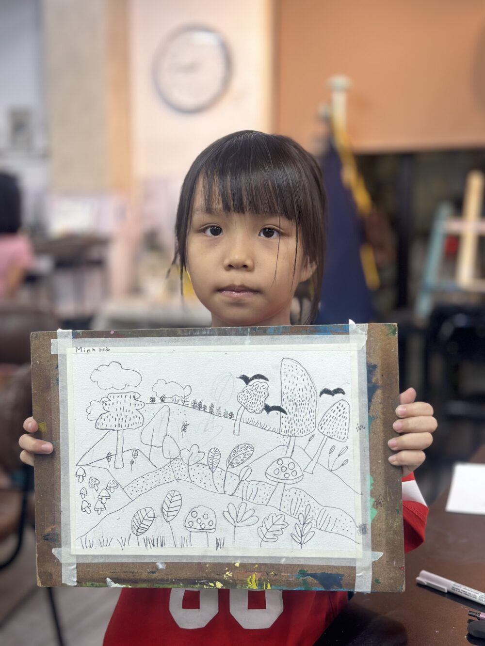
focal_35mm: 48
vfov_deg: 39.7
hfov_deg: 30.3
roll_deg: -1.1
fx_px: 897
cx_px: 242
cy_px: 323
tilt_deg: -6.6
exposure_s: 1/100
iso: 125
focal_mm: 6.86
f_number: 1.78
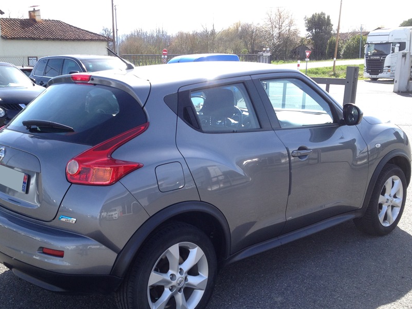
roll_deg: -0.7
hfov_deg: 42.0
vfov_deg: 32.1
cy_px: 184
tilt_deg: -15.2
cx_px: 189
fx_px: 536
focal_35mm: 45
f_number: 2.4
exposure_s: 1/493
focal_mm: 4.28
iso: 50
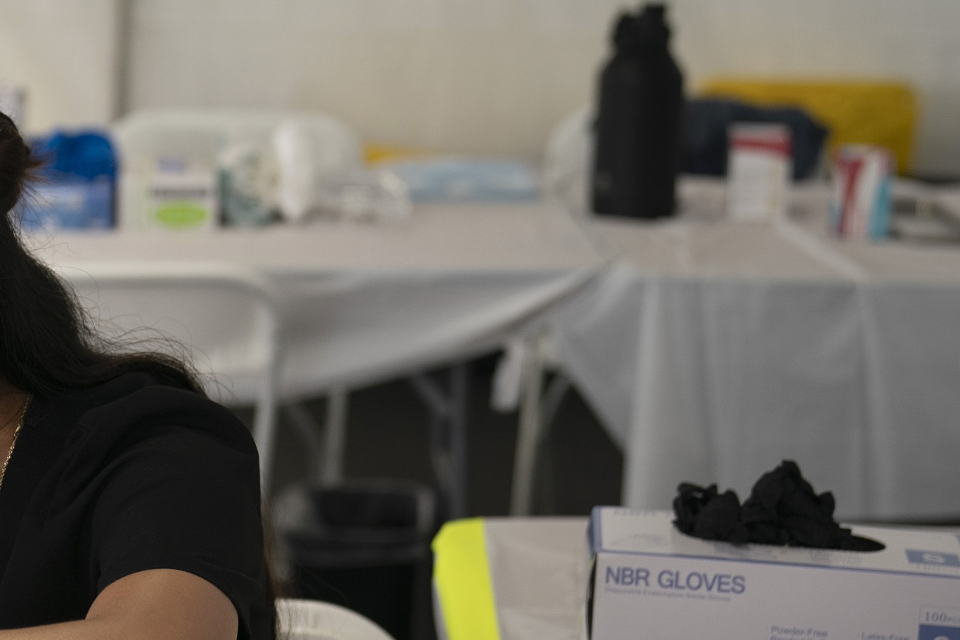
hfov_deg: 17.2
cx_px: -7
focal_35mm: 116
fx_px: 3092
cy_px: 354
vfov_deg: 11.8
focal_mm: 48
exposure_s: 1/320
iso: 200
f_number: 2.8
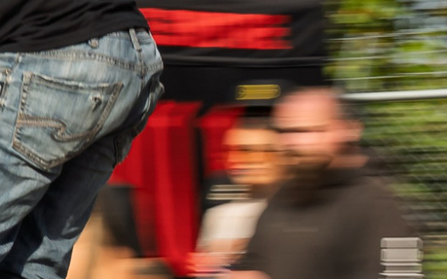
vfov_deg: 5.5
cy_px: 57
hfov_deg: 8.0
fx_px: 2924
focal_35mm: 240
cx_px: -641
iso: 100
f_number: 13
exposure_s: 1/80
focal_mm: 35
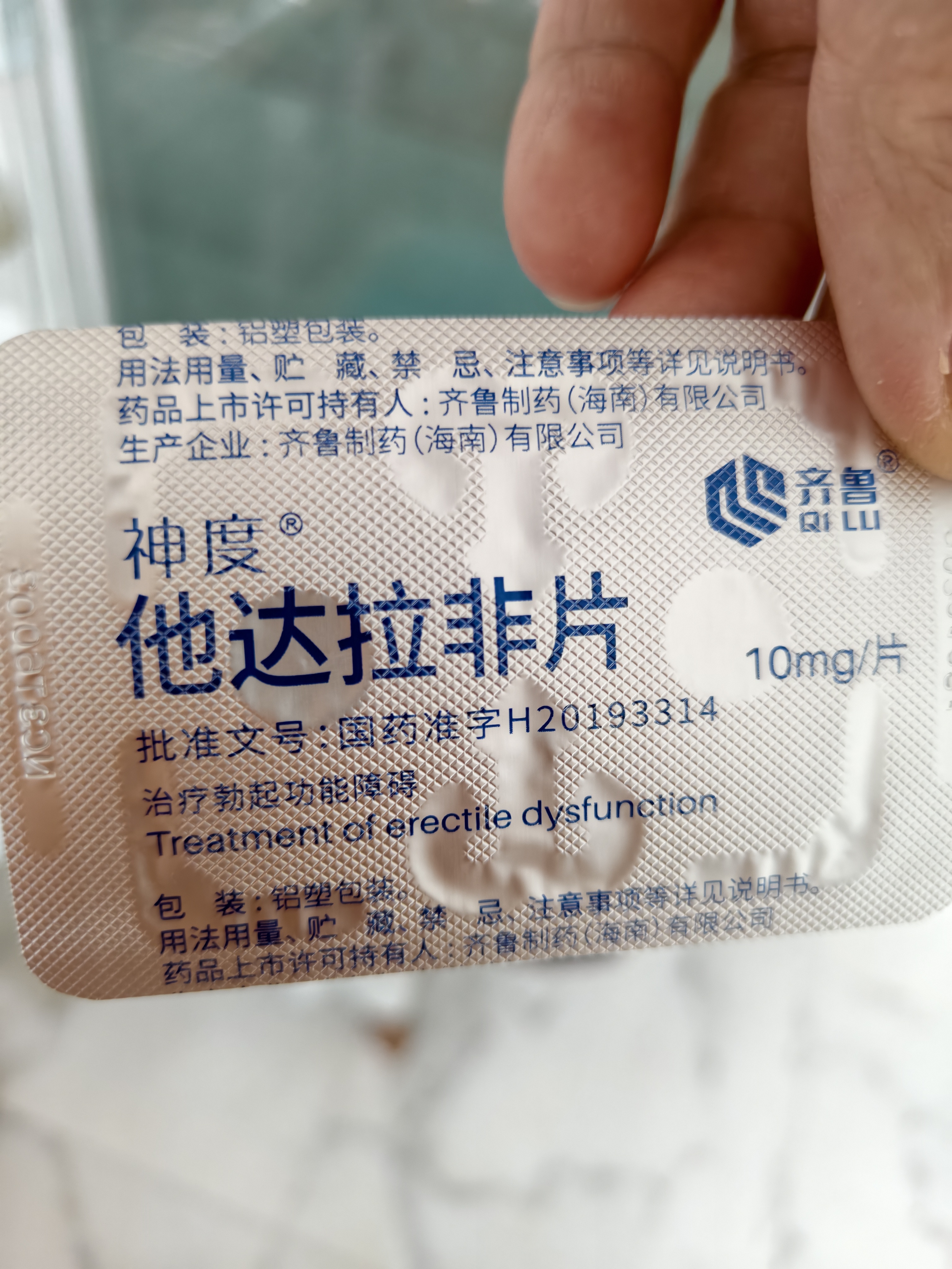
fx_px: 843
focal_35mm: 23
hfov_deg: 58.9
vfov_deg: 73.9
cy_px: 634
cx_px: 476
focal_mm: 5.56
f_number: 1.88
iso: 538
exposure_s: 1/300
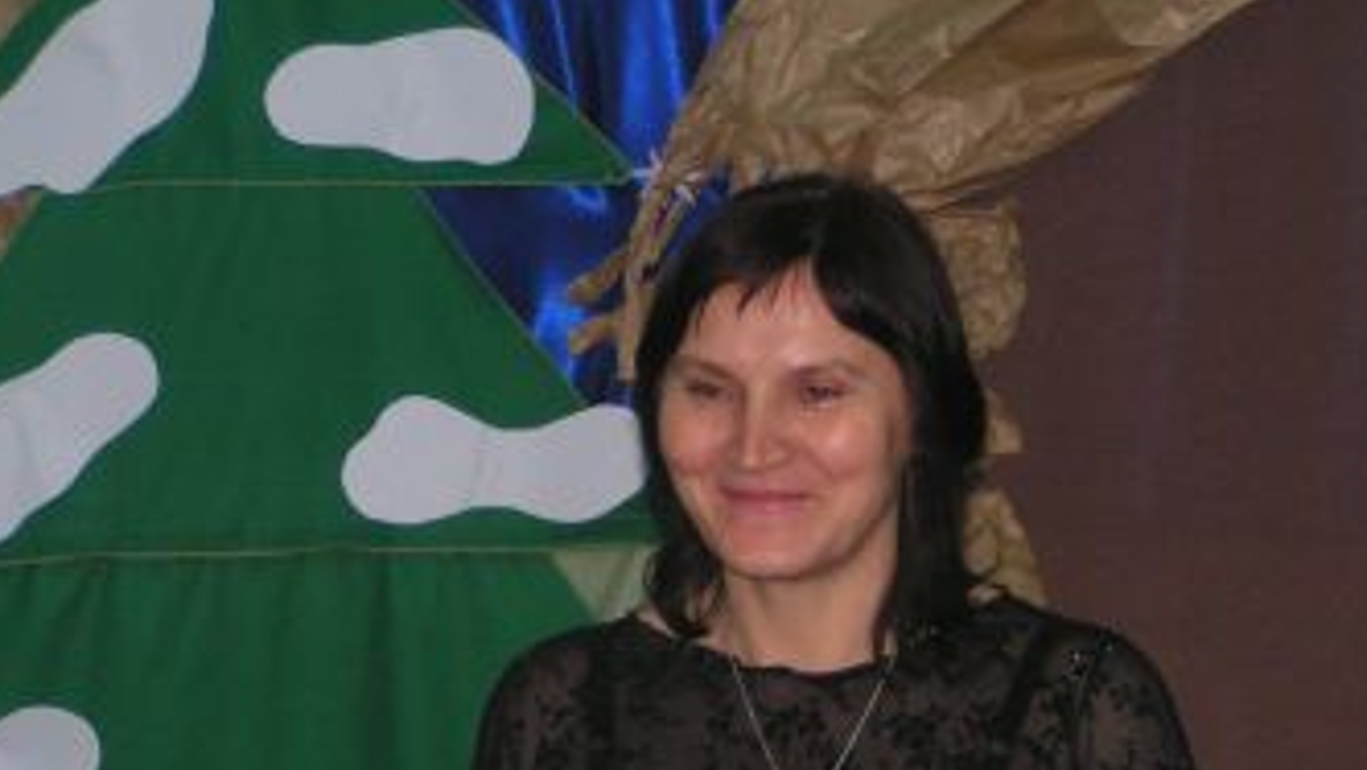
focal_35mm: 223
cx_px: 873
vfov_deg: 5.4
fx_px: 8086
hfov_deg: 9.7
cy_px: 698
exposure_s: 1/160
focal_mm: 20.9
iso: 200
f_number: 3.5
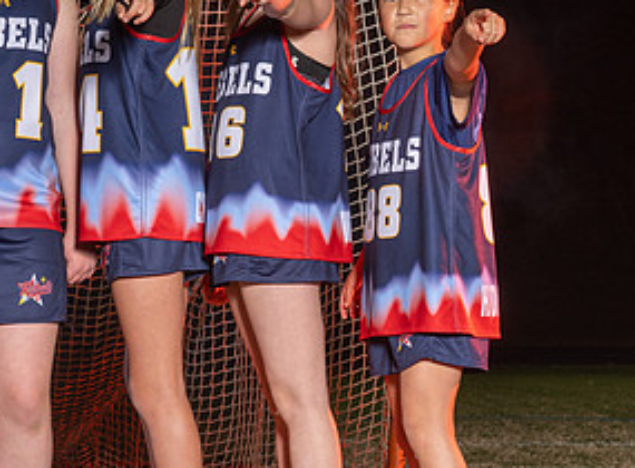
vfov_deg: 7.8
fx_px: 3409
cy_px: 175
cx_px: 0
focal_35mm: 187
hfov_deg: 10.6
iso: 64
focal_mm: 75
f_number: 8
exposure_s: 1/200
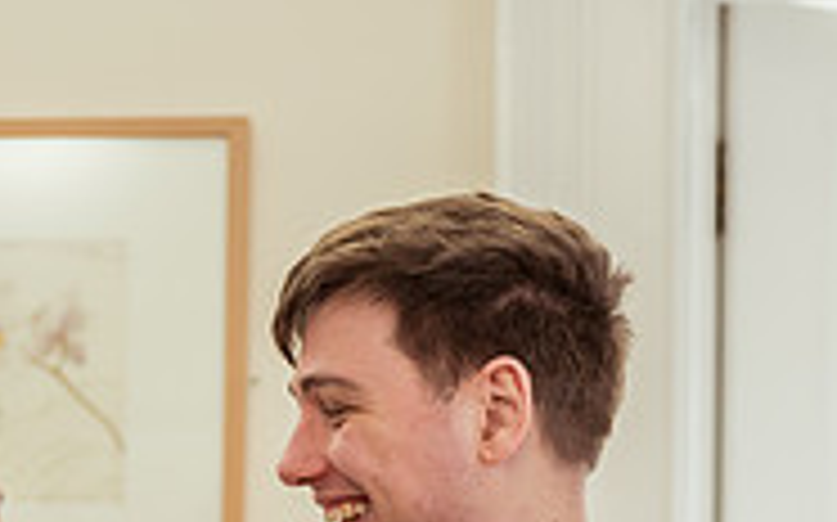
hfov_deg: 13.1
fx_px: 3625
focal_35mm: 159
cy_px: 826
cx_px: 256
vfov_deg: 8.0
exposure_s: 1/500
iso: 1100
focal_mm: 50
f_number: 2
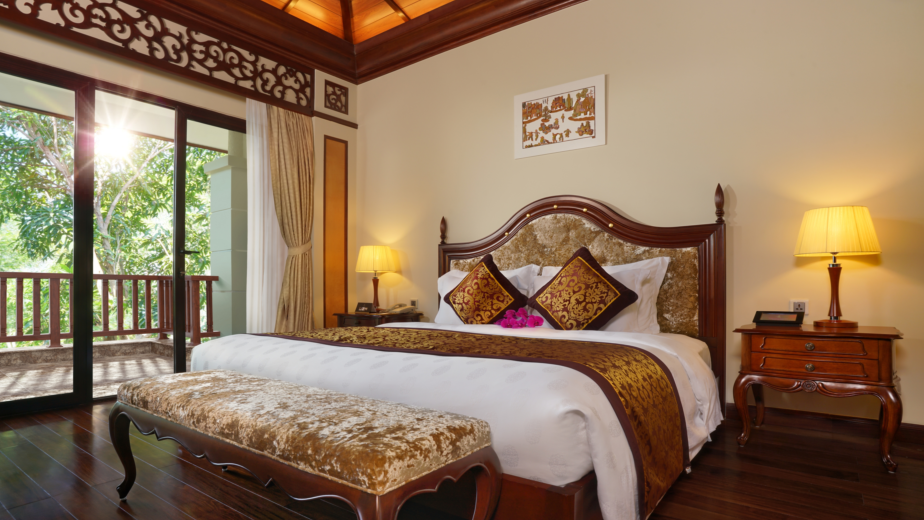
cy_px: 231
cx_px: 459
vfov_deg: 58.2
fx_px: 466
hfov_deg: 89.6
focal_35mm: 19
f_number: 16
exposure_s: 1.3
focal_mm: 18
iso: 100
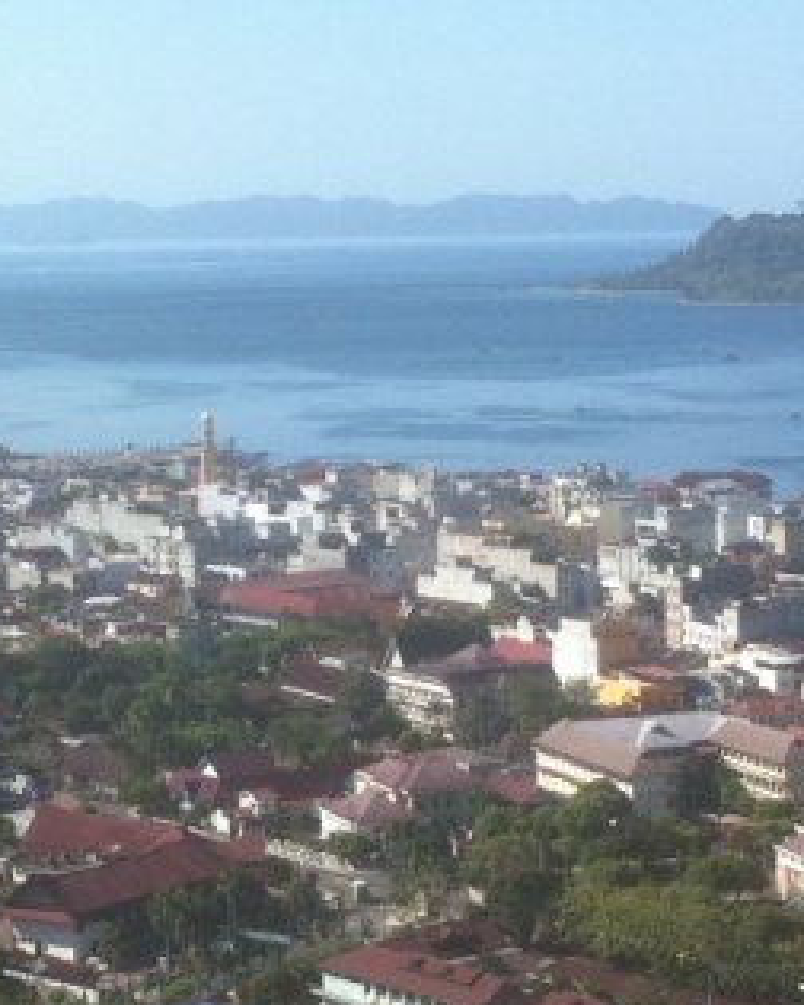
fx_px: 3302
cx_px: 217
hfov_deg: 13.8
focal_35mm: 111
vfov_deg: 17.3
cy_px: 353
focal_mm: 3.85
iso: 80
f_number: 2.8
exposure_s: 1/943
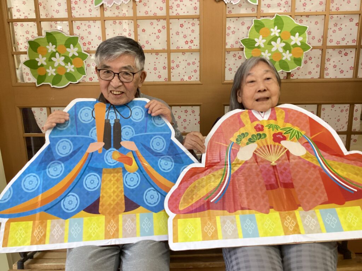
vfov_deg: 45.4
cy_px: 136
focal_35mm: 31
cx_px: 181
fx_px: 324
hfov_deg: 58.4
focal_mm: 3.3
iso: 320
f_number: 2.4
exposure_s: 1/50
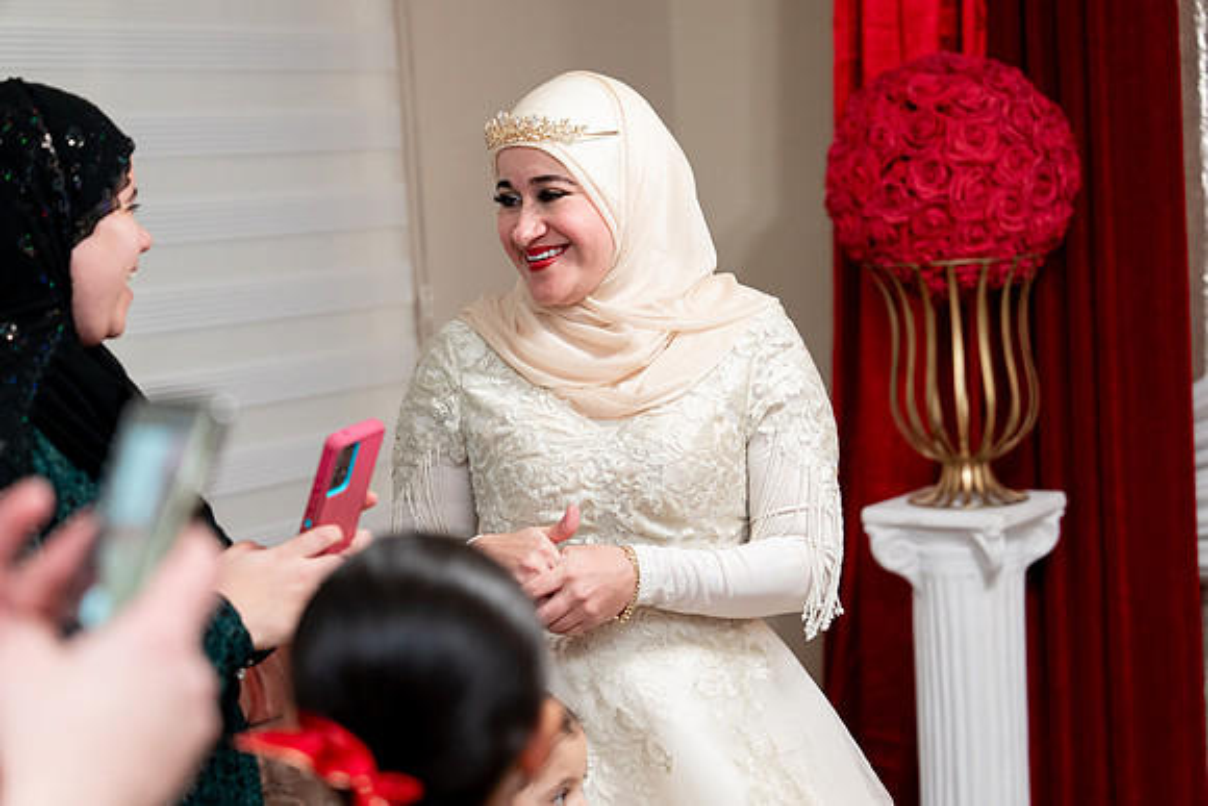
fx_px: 2349
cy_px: 403
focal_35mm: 70
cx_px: 604
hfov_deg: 28.8
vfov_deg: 19.5
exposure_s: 1/160
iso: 1600
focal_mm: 70
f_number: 2.8
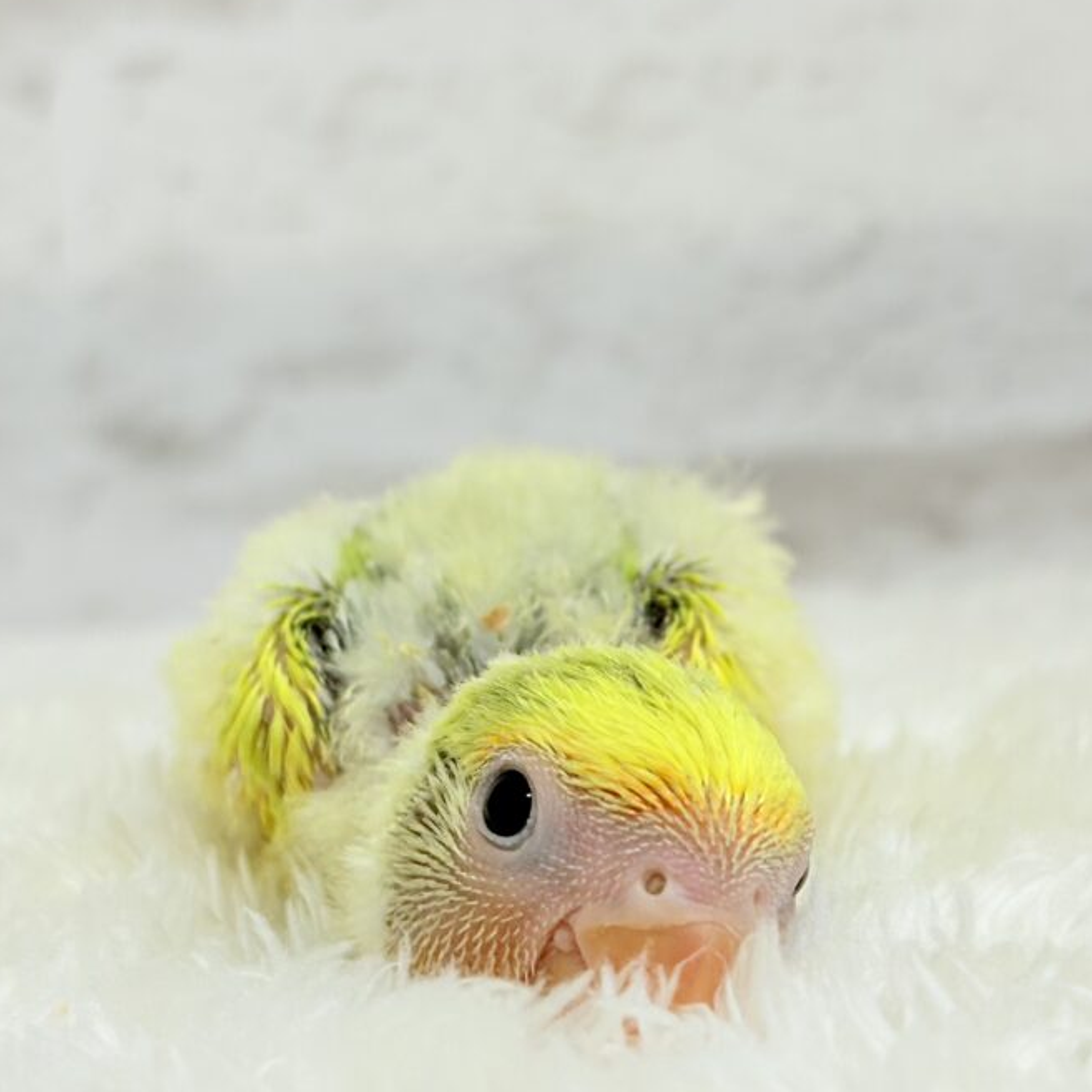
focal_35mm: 84
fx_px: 2998
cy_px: 565
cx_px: 580
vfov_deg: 20.6
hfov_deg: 20.6
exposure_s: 1/100
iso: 50
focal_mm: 5.96
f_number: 1.6
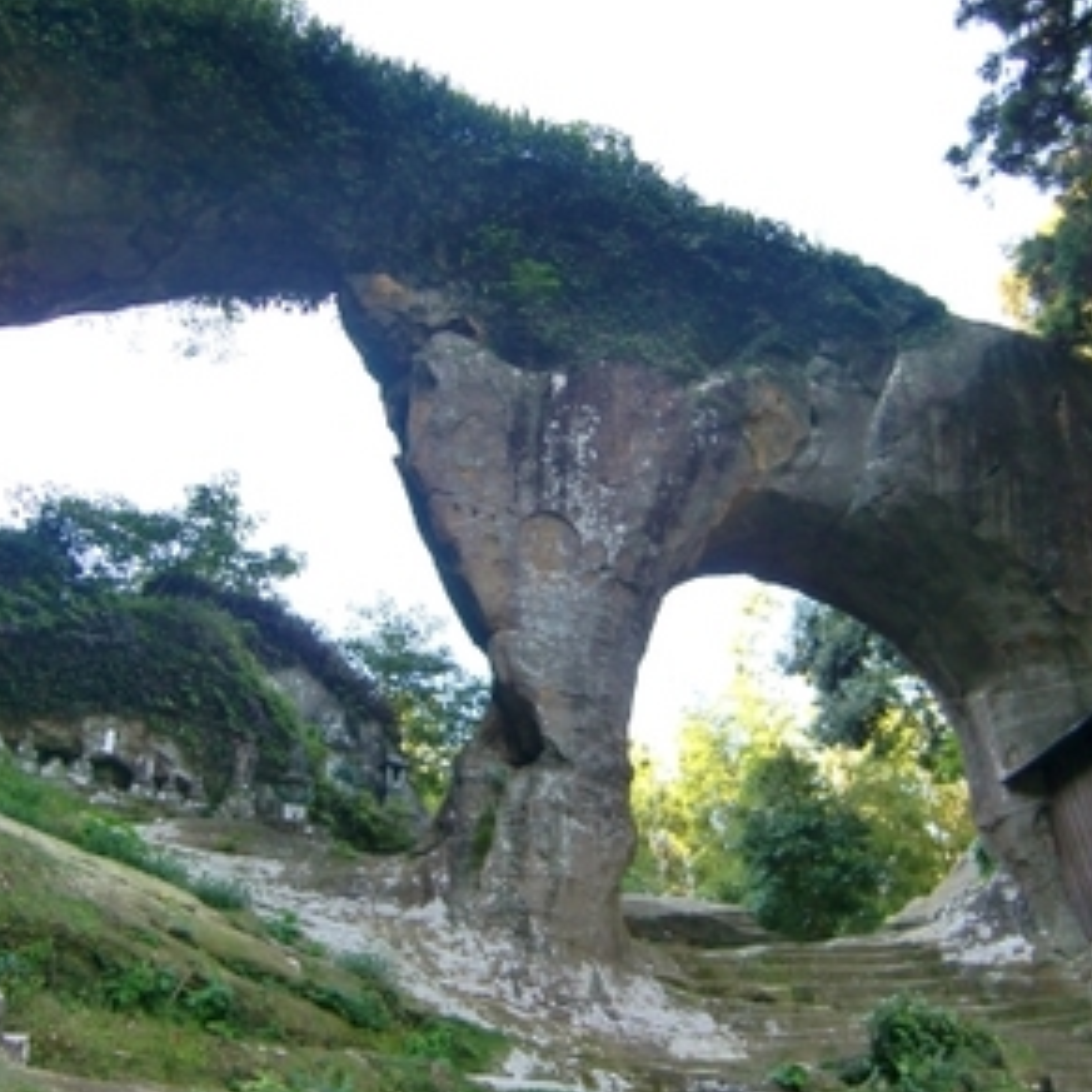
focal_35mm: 34
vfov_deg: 48.4
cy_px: 540
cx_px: 540
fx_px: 1213
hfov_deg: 48.4
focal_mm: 4.9
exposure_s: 1/80
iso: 100
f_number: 2.6
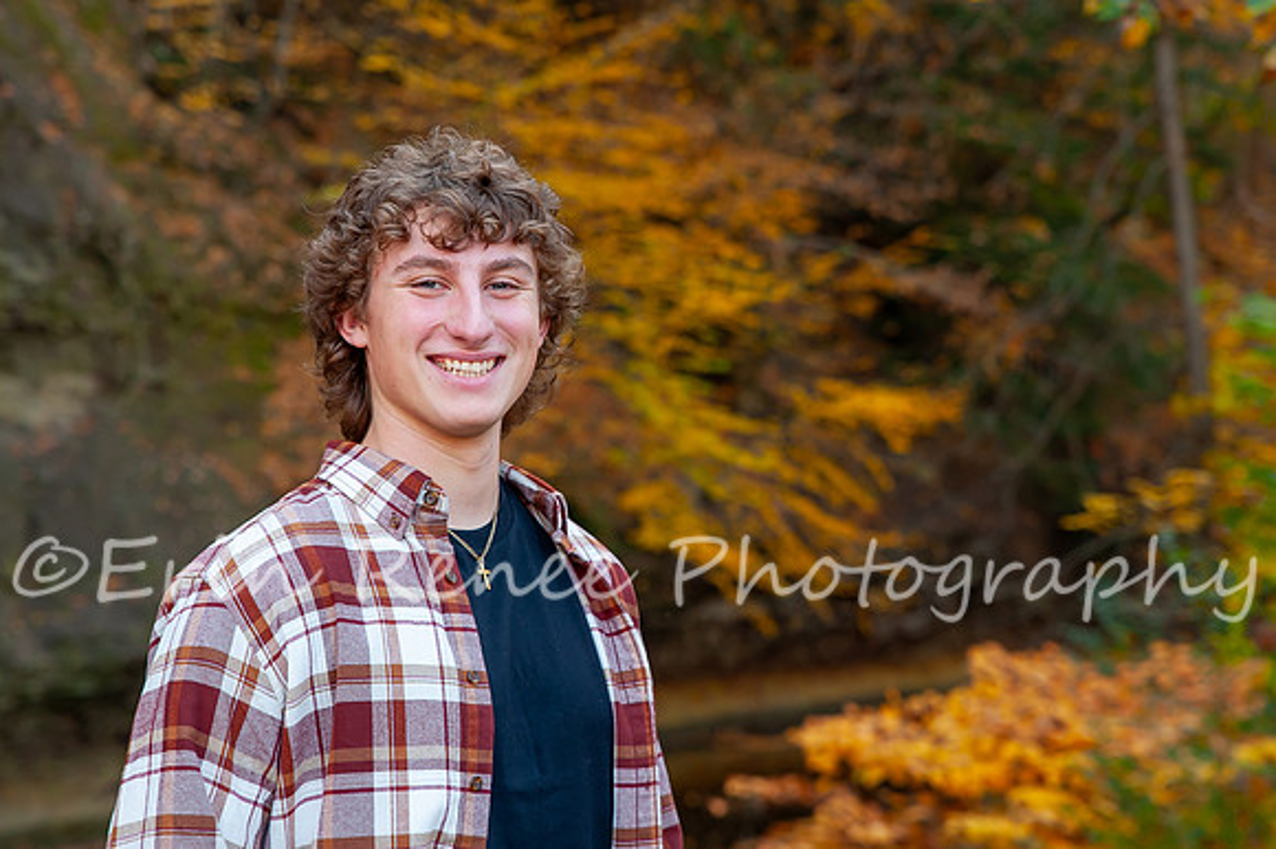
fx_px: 3224
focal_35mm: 91
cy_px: 427
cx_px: 621
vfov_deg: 15.0
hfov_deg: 22.4
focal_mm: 70
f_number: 5.6
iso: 400
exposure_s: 1/160
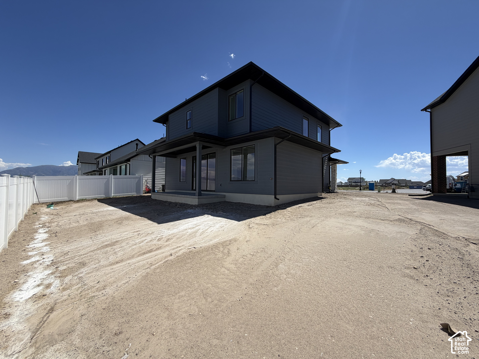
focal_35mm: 14
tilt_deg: +1.9
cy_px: 180
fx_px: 194
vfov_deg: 85.7
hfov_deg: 102.1
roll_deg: -0.9
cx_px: 240
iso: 25
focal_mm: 2.22
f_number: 2.2
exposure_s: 1/1339
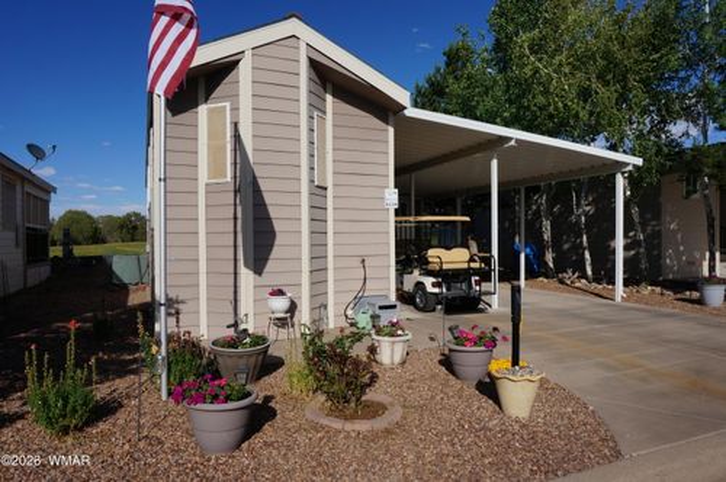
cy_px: 241
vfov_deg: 53.0
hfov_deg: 73.8
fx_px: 483
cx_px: 363
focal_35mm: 24
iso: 100
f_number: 13
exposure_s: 1/200
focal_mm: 16
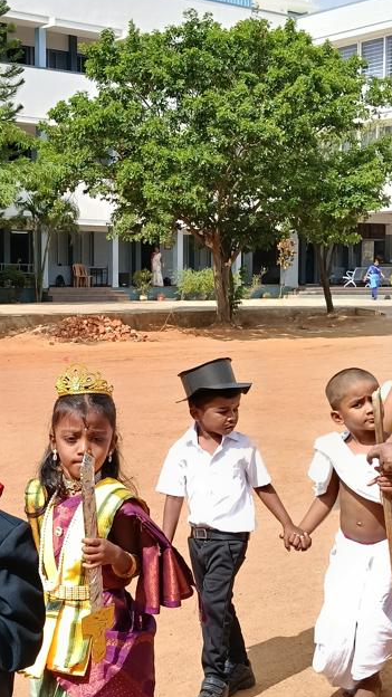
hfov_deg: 21.6
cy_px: 378
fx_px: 1016
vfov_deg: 37.8
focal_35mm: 55
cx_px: 88
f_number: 1.8
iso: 50
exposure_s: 1/397
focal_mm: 3.98
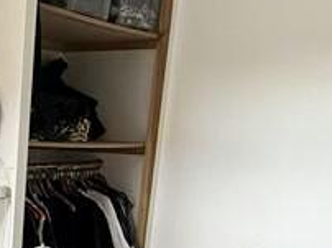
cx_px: -25
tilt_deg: -15.5
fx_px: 680
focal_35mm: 71
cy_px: 325
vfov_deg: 19.1
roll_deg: -2.9
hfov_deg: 25.6
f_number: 2.2
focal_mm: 2.22
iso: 320
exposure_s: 1/99
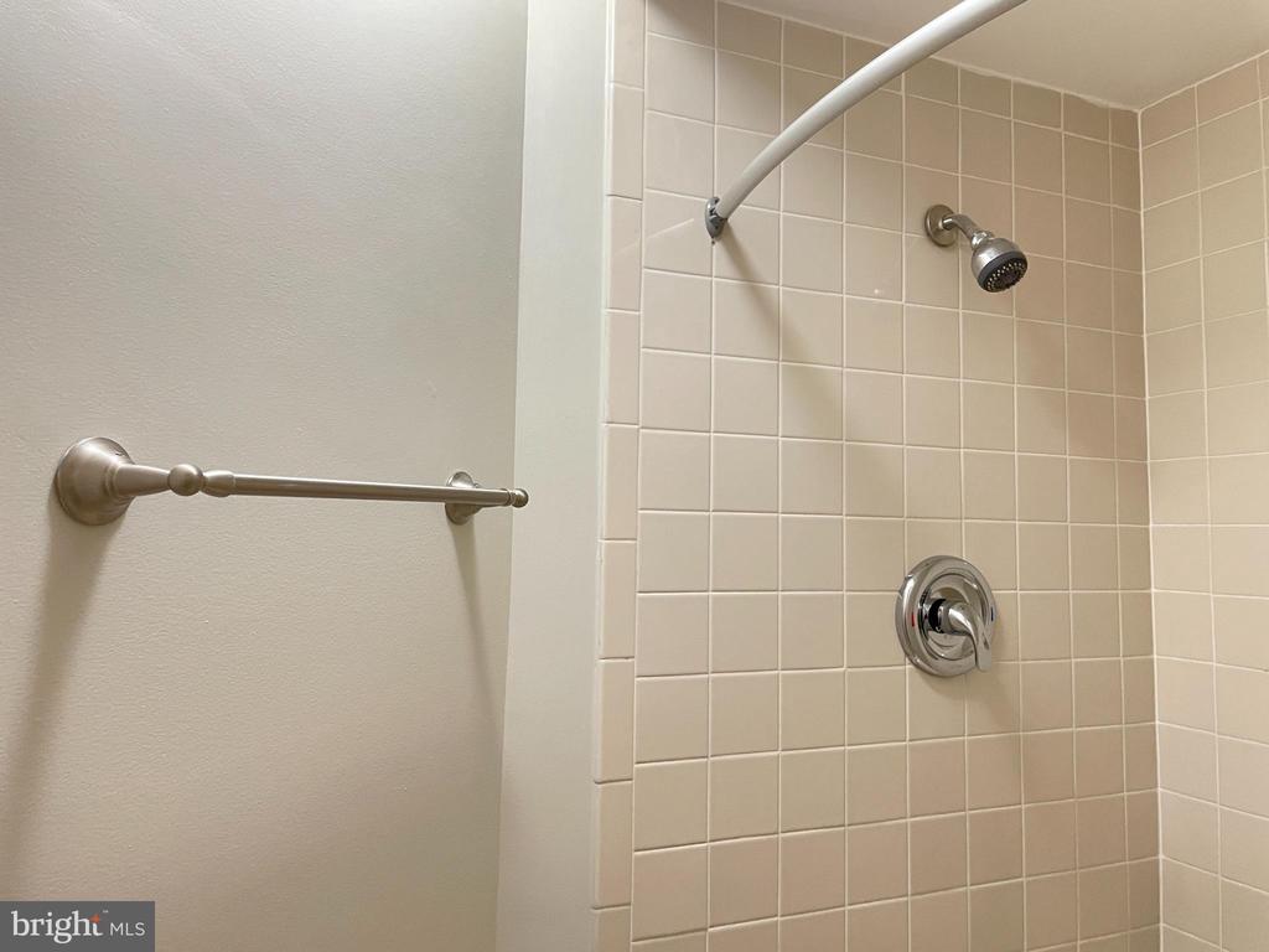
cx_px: 634
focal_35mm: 26
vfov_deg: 53.1
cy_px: 476
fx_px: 953
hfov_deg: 67.3
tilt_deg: +4.8
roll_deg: -1.3
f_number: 1.6
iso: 320
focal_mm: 4.2
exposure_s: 1/60
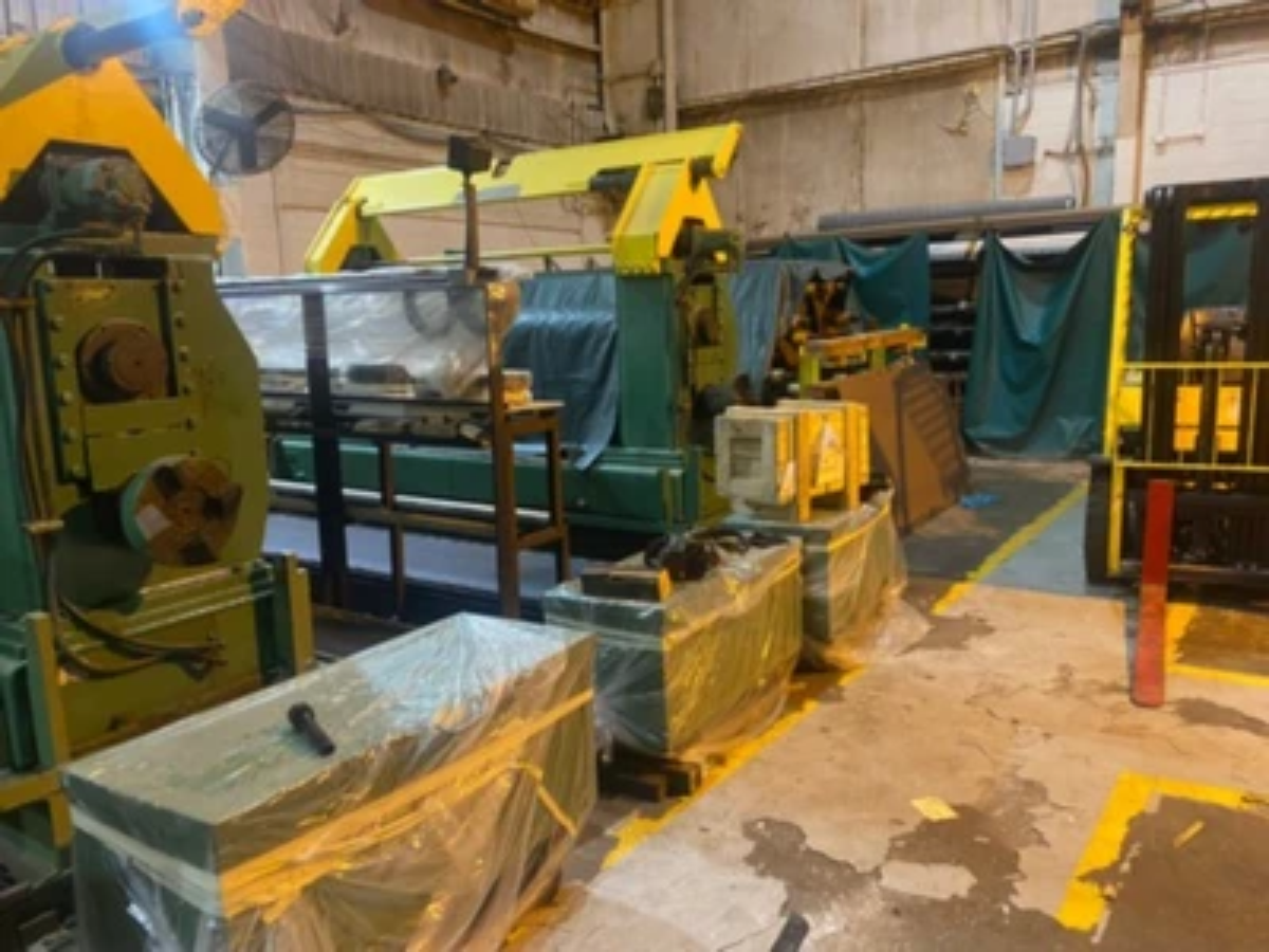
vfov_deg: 53.1
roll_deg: +1.8
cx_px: 634
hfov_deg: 67.3
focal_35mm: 26
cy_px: 476
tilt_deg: -10.3
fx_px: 953
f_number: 1.8
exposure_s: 1/60
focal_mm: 4.25
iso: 400
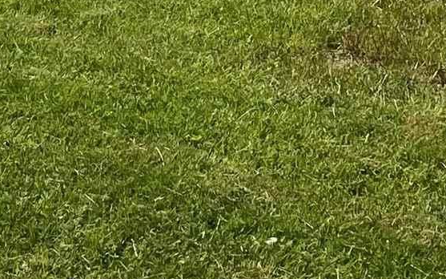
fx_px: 1847
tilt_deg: -1.2
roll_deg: -1.4
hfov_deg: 13.8
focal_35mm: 152
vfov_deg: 8.1
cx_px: 163
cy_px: -351
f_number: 1.6
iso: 50
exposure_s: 1/4310
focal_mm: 5.1
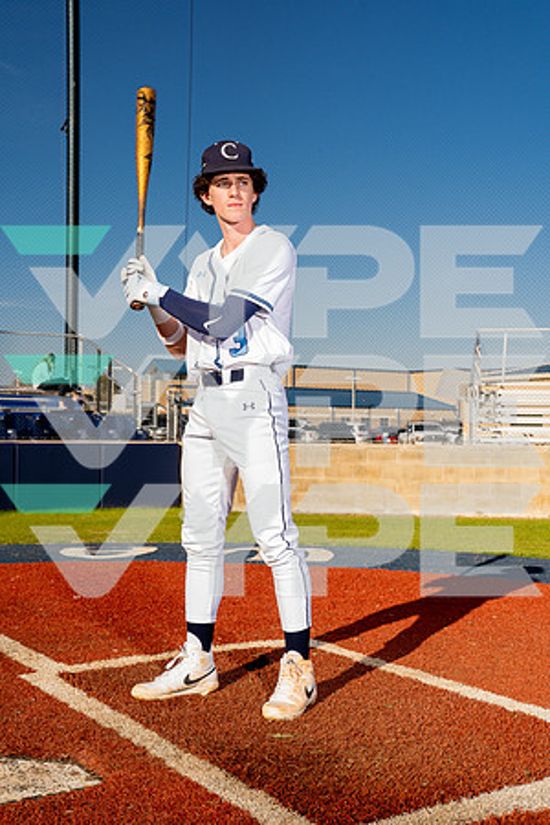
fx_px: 1031
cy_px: 412
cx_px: 275
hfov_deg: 29.9
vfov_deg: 43.6
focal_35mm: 45
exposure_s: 1/250
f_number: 8
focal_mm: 45
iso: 100
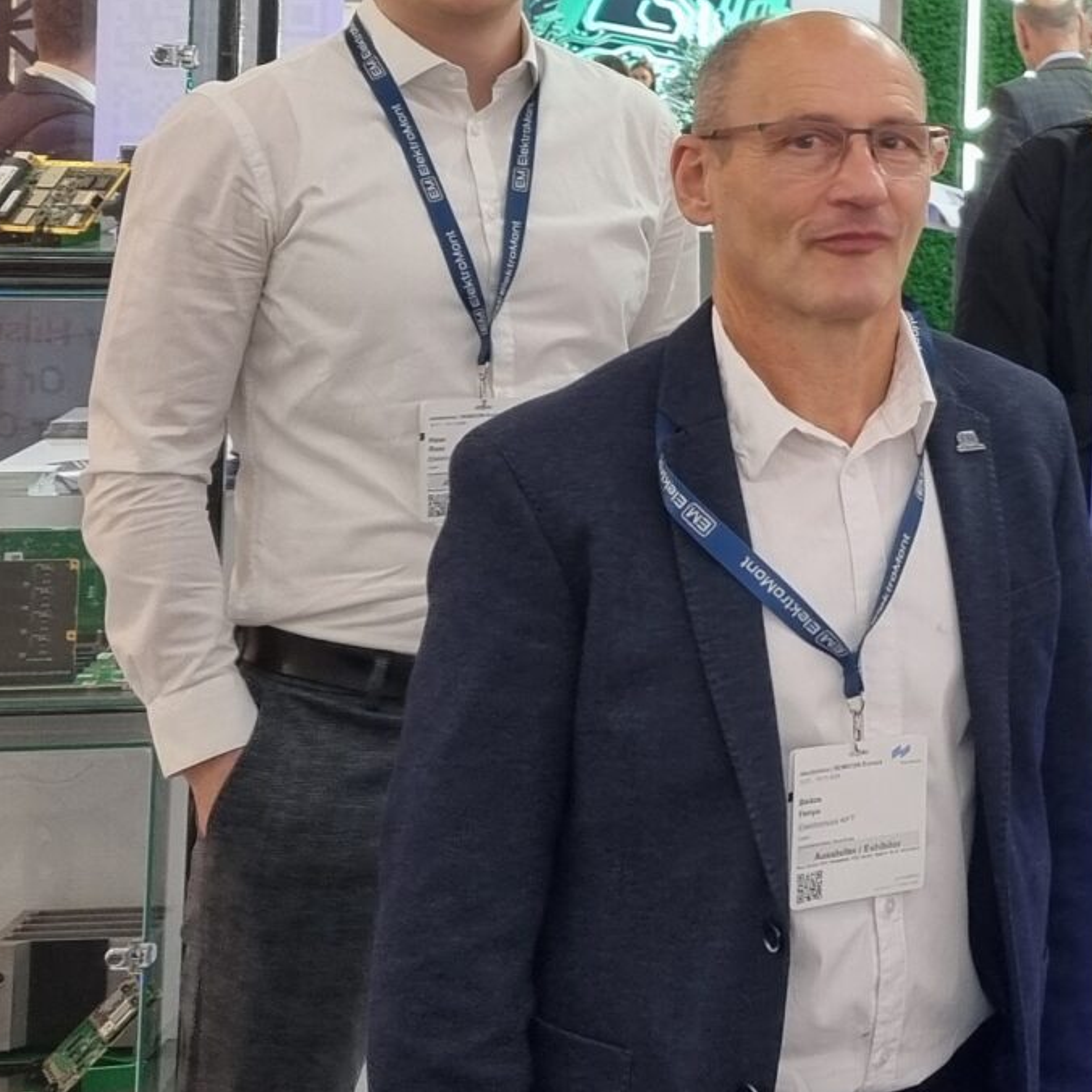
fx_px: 3105
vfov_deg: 19.5
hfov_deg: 18.1
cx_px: 1551
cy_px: 71
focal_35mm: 87
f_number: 1.8
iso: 125
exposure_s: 1/100
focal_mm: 5.4
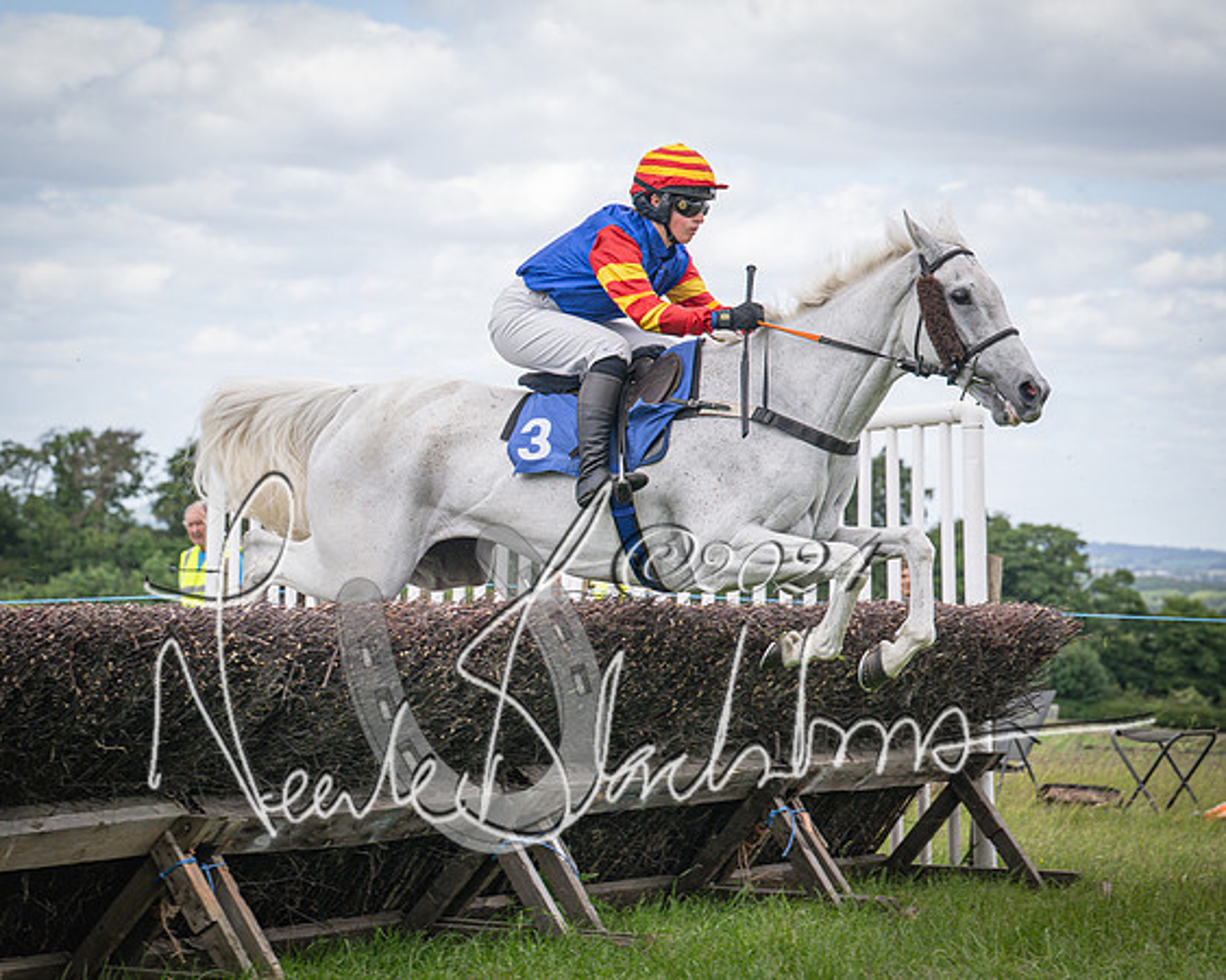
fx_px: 4245
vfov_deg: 13.2
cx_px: 456
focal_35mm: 117
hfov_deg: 16.4
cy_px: 444
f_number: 4
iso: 400
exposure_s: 1/1600
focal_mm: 70
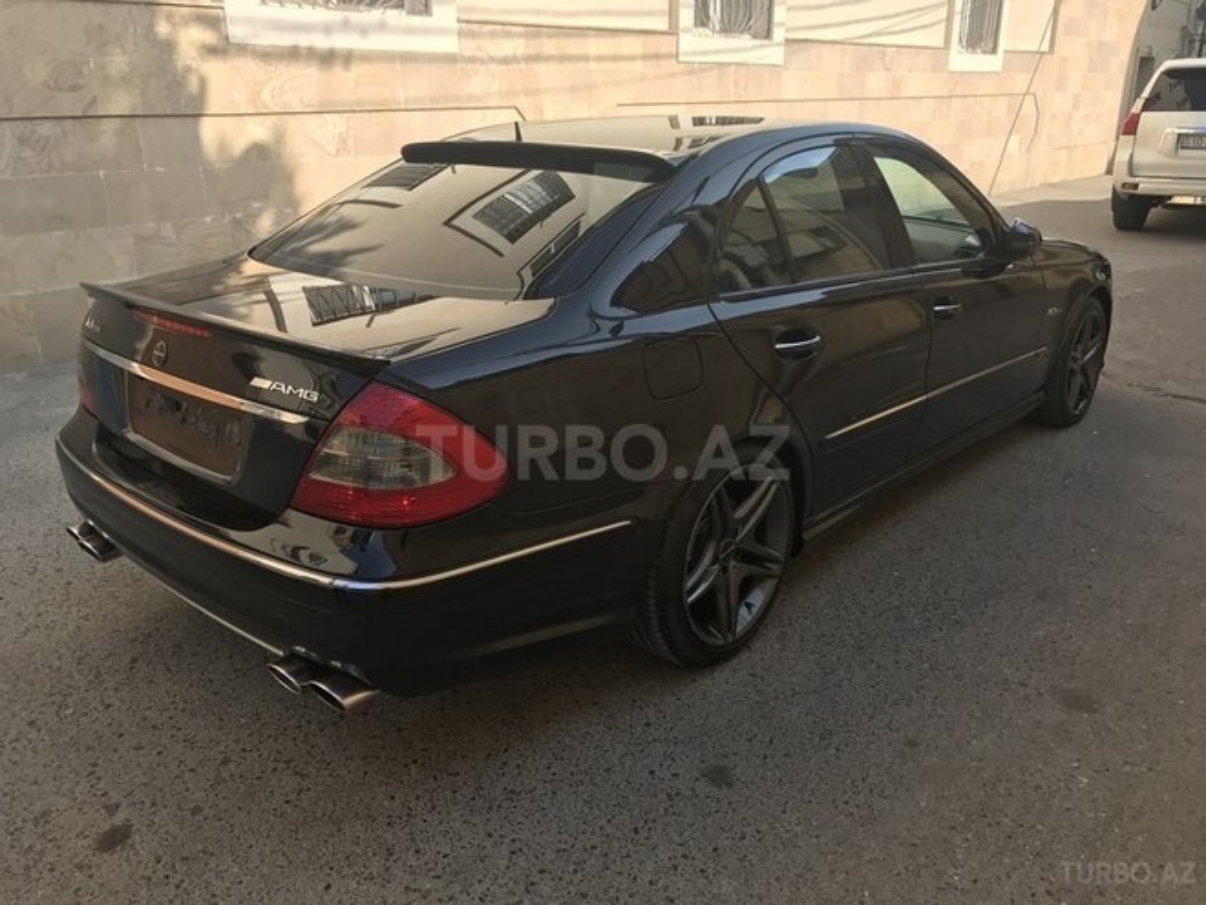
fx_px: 976
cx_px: 603
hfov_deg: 63.4
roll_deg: +0.9
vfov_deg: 49.7
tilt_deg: -19.4
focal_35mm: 28
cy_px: 452
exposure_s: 1/987
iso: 20
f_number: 1.8
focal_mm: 3.99
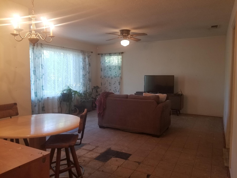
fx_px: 178
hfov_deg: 67.3
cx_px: 118
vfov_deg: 53.1
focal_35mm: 26
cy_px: 89
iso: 125
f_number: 1.7
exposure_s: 1/60
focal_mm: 4.25
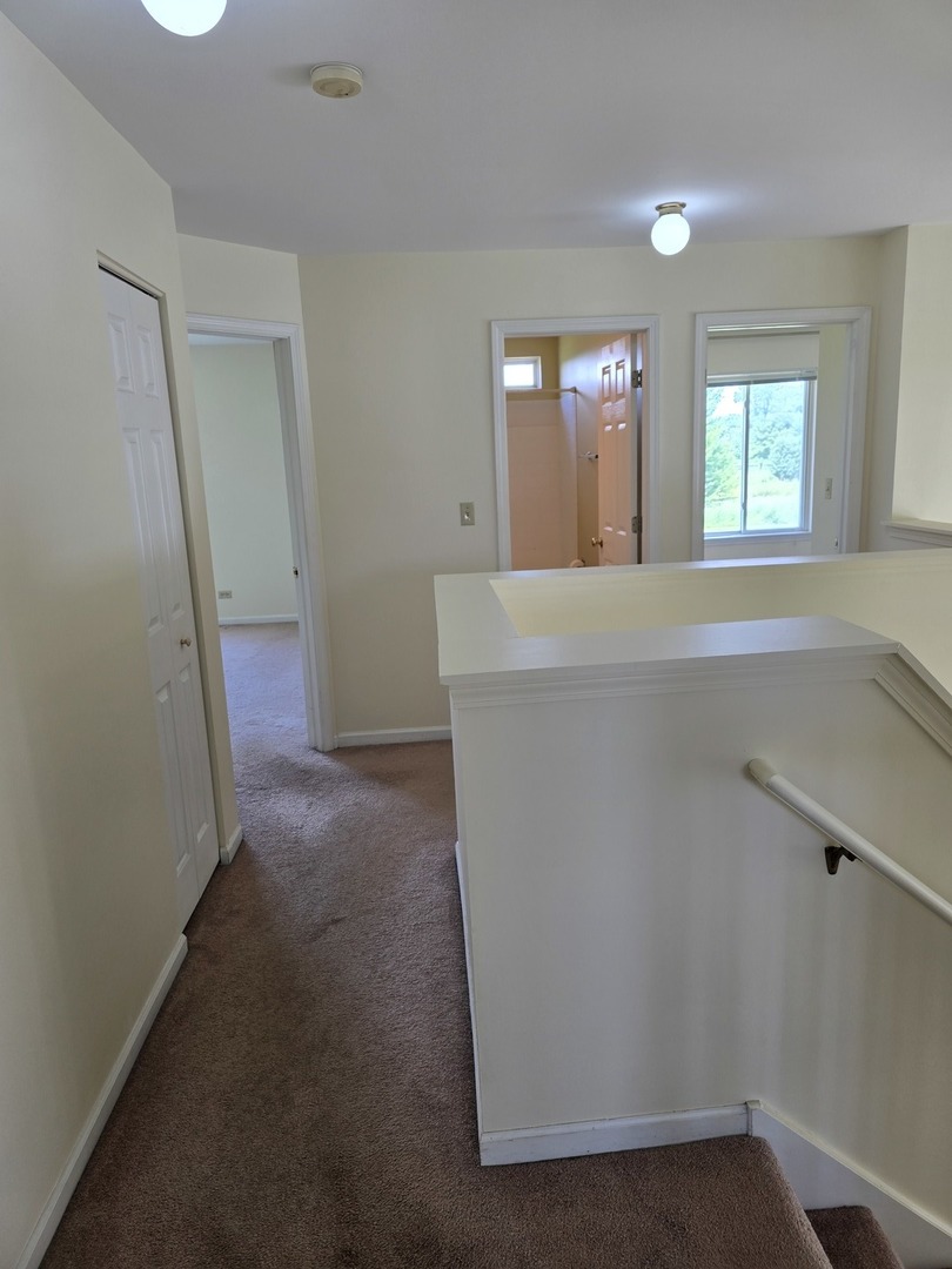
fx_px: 843
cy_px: 634
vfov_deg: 73.9
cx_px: 476
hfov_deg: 58.9
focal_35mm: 23
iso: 50
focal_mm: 6.3
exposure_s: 1/120
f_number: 1.7
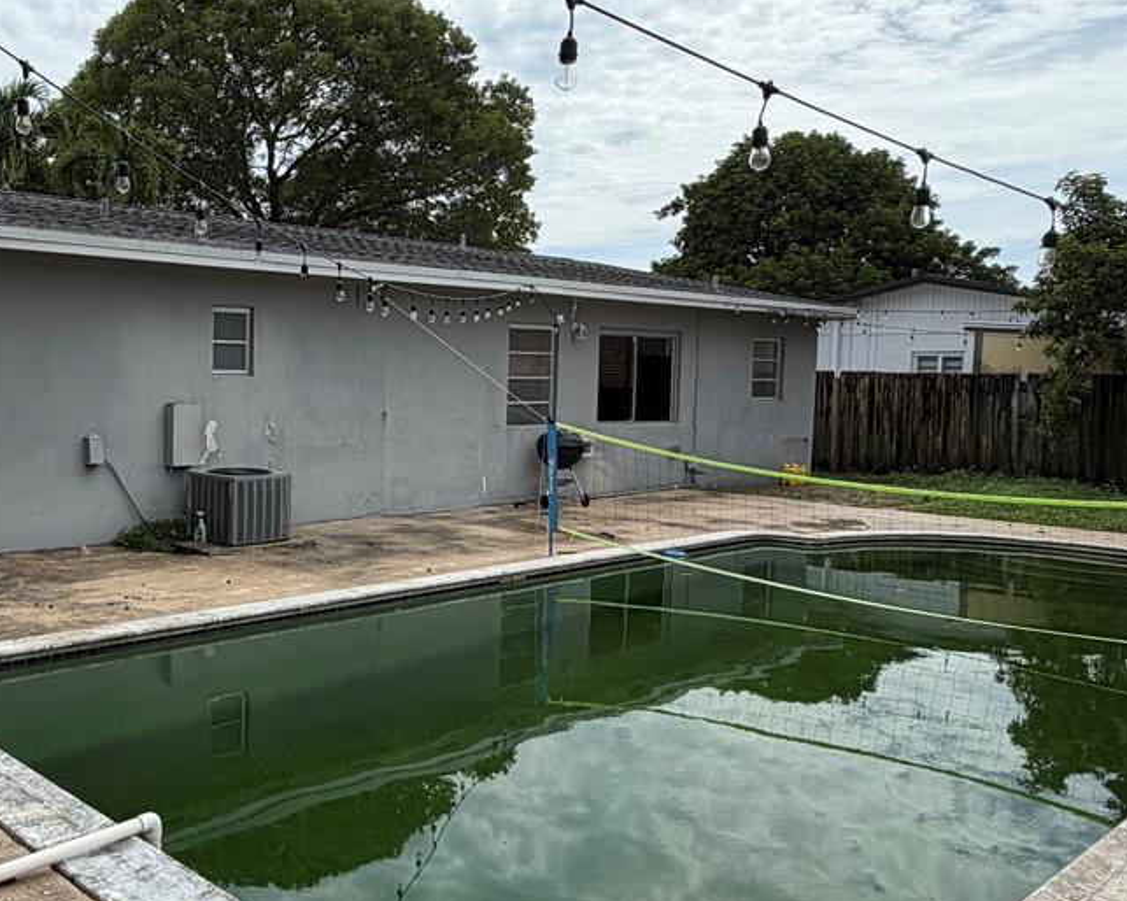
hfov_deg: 50.9
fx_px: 1134
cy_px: 449
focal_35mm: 34
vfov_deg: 43.3
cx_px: 296
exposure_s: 1/1368
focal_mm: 2.22
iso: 20
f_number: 2.2
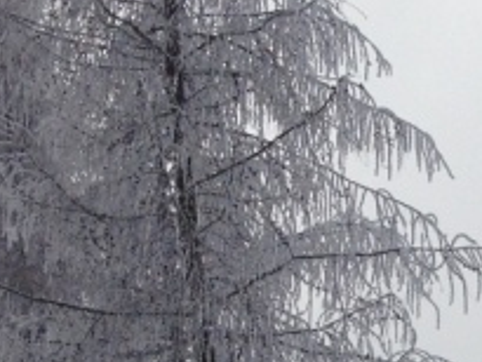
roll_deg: +5.6
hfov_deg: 10.9
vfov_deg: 8.3
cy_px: 581
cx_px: 677
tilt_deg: +3.7
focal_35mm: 175
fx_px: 2438
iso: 50
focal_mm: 4.28
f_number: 2.4
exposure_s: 1/2513
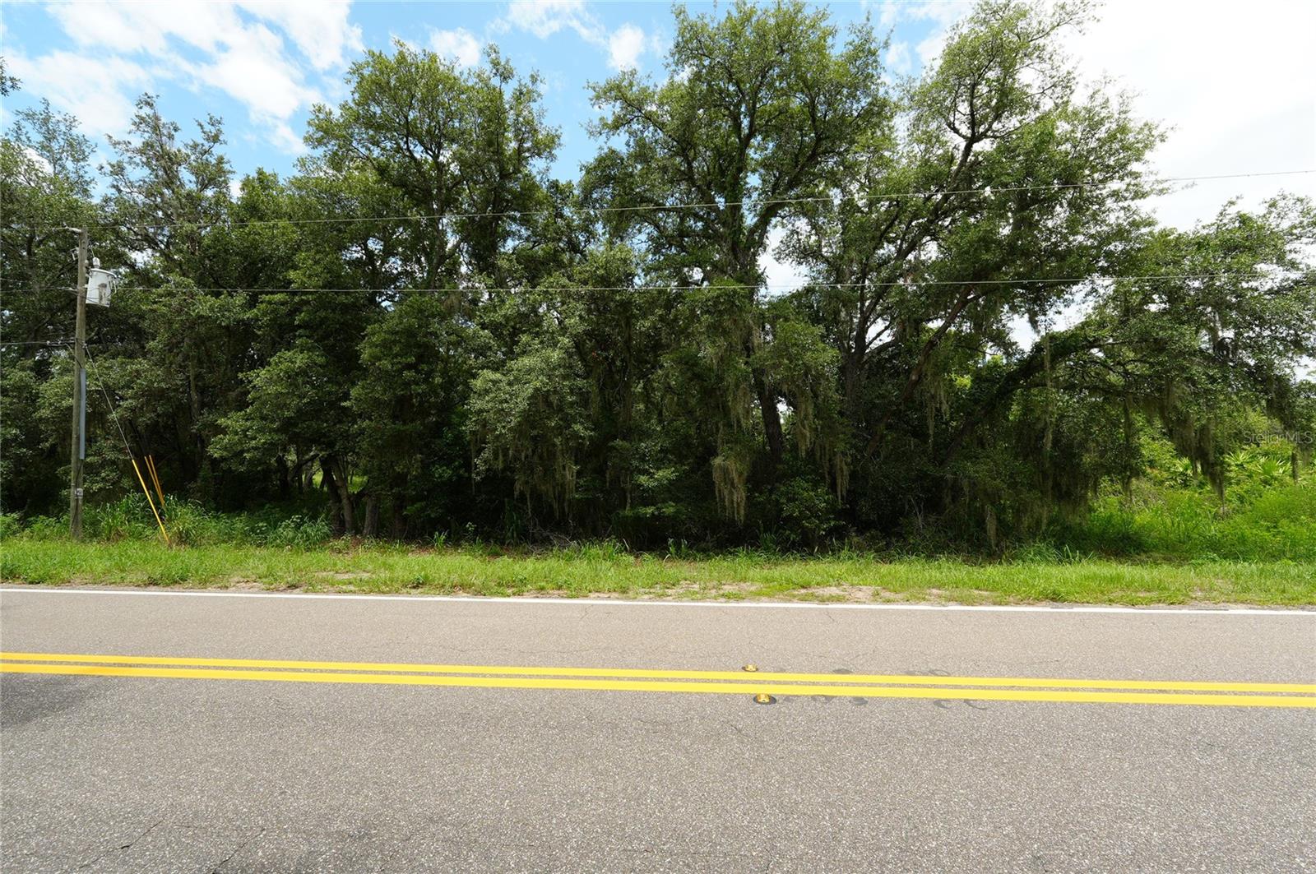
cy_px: 437
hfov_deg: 100.5
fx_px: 548
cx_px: 658
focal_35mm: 15
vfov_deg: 77.2
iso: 100
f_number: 6.3
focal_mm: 10
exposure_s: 1/100
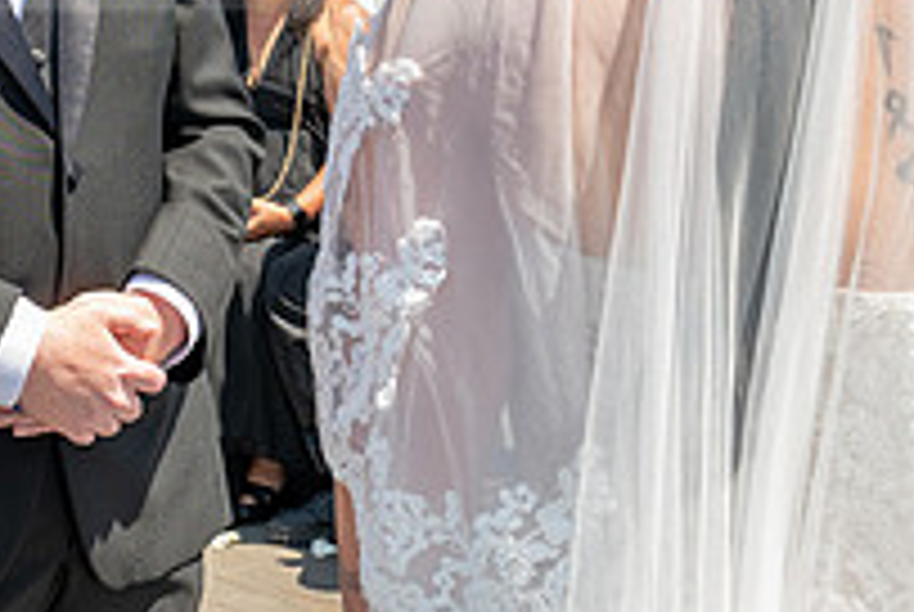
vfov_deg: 11.5
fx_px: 2975
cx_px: -77
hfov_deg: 16.9
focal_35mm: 117
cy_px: -97
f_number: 8
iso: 200
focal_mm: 41
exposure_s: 1/200
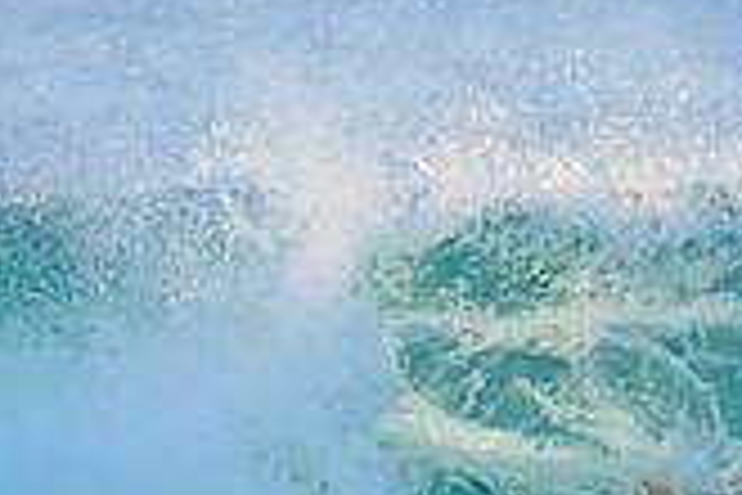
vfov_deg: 0.4
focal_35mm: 3114
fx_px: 64178
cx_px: 1047
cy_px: 518
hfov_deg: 0.7
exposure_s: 1/1600
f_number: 11
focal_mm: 800
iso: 3600
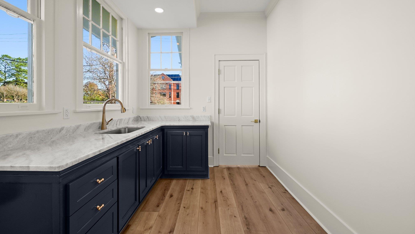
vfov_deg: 66.9
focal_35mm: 16
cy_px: 105
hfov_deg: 99.4
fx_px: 176
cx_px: 204
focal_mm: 15
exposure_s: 1/13
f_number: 10
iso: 200
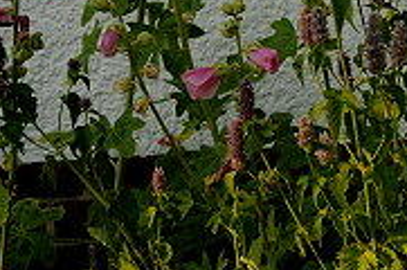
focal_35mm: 159
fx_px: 1794
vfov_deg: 8.5
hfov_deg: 12.3
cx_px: 621
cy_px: -87
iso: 200
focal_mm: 32
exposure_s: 1/250
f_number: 8
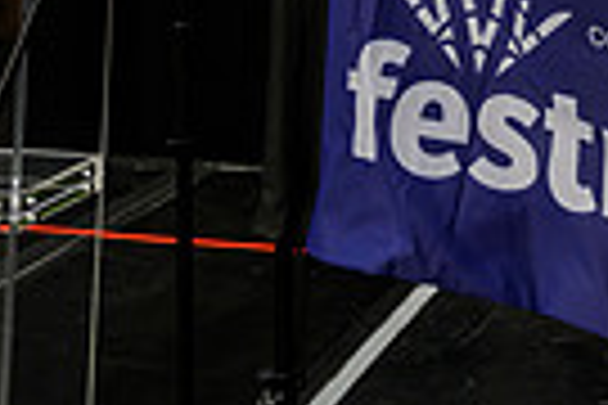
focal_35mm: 80
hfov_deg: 25.1
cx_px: 446
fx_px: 1351
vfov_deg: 13.3
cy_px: -526
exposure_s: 1/800
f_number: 4.5
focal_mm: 24
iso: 500
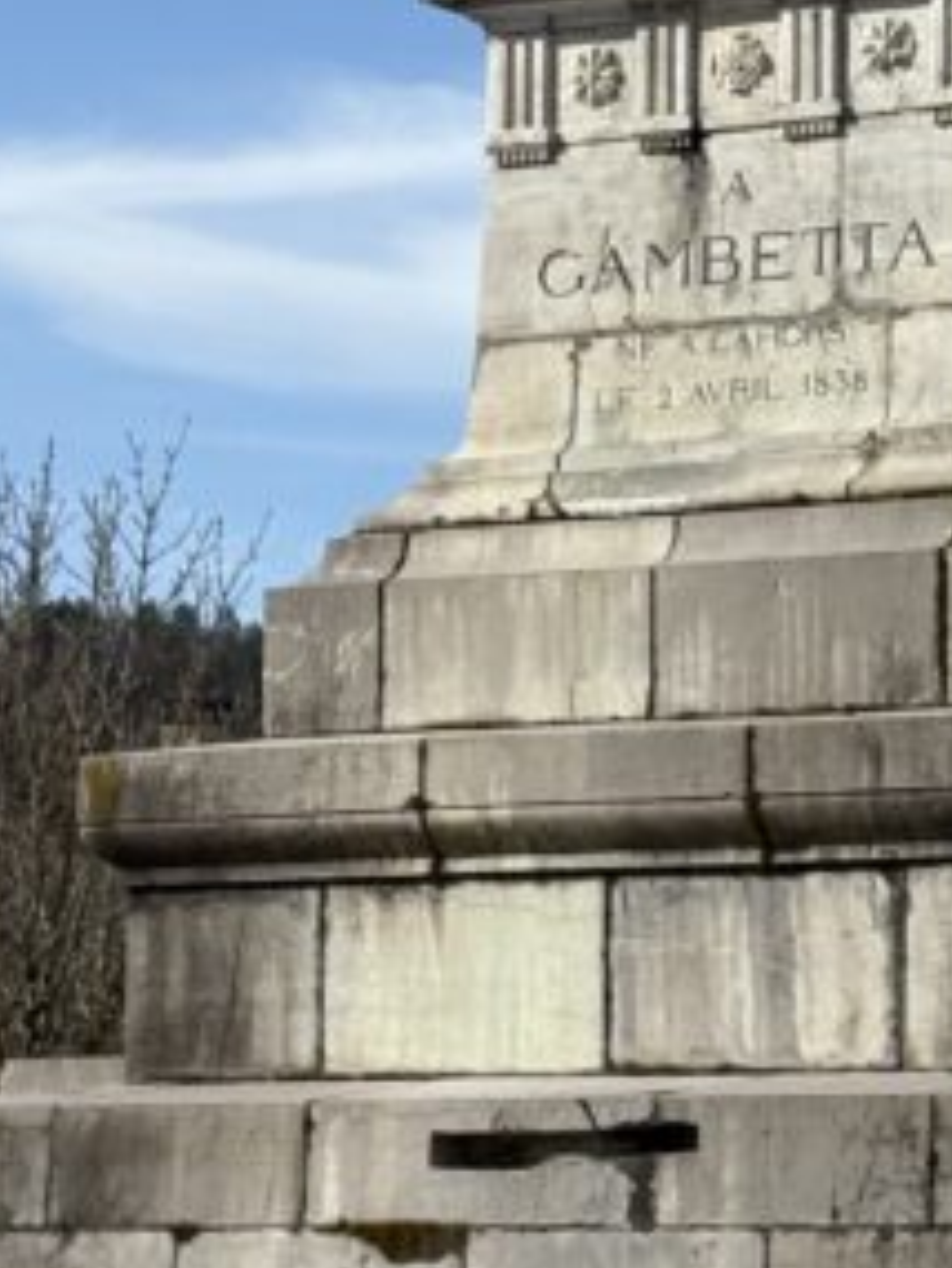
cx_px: 369
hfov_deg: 7.9
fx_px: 6852
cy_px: -44
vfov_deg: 10.5
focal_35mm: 187
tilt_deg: +12.8
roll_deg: -0.8
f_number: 1.6
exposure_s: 1/3831
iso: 32
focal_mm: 5.96
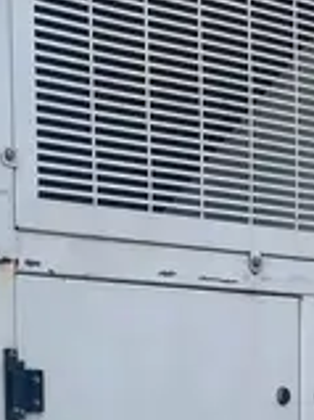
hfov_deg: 11.2
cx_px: -90
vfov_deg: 14.3
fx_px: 1562
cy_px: 638
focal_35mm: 129
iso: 20
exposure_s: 1/1021
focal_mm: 3.99
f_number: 1.8
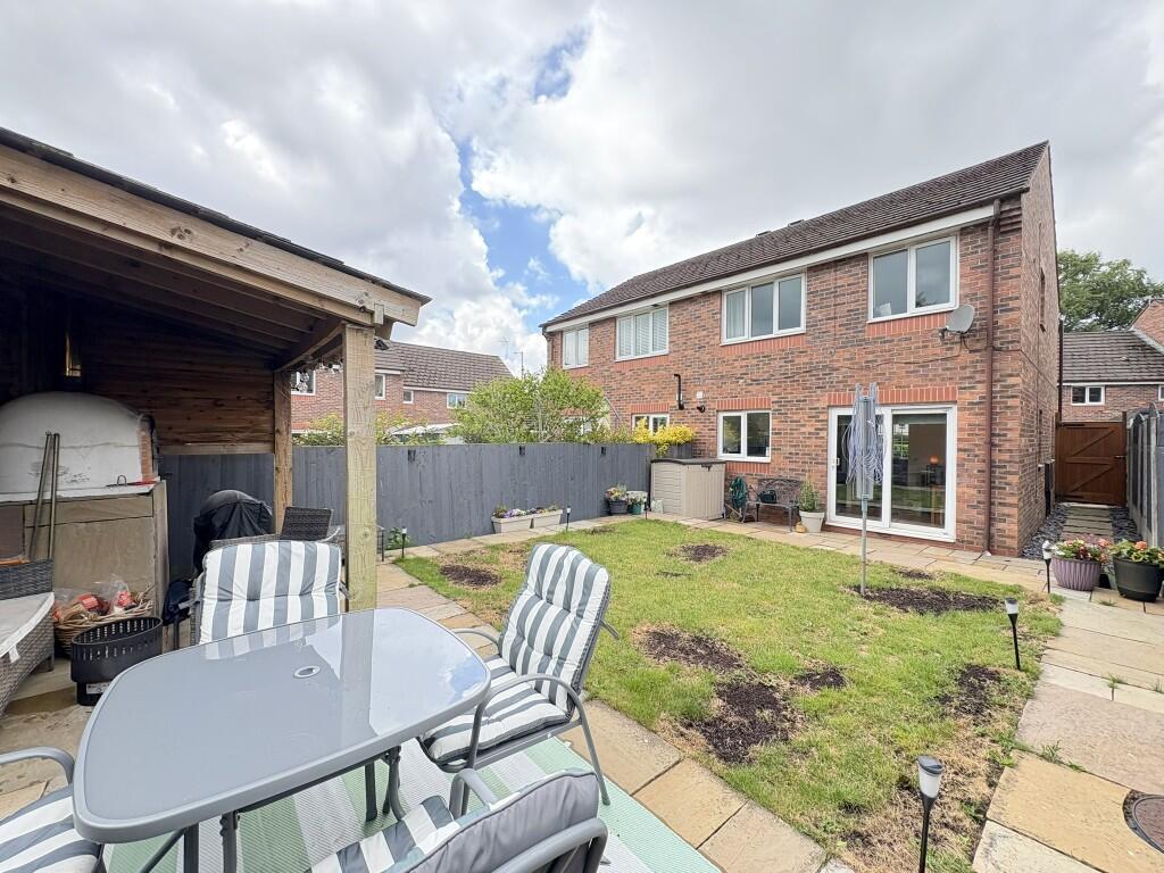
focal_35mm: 14
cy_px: 436
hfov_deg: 102.1
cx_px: 582
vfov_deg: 85.7
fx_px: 471
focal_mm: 2.22
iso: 64
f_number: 2.2
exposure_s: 1/253
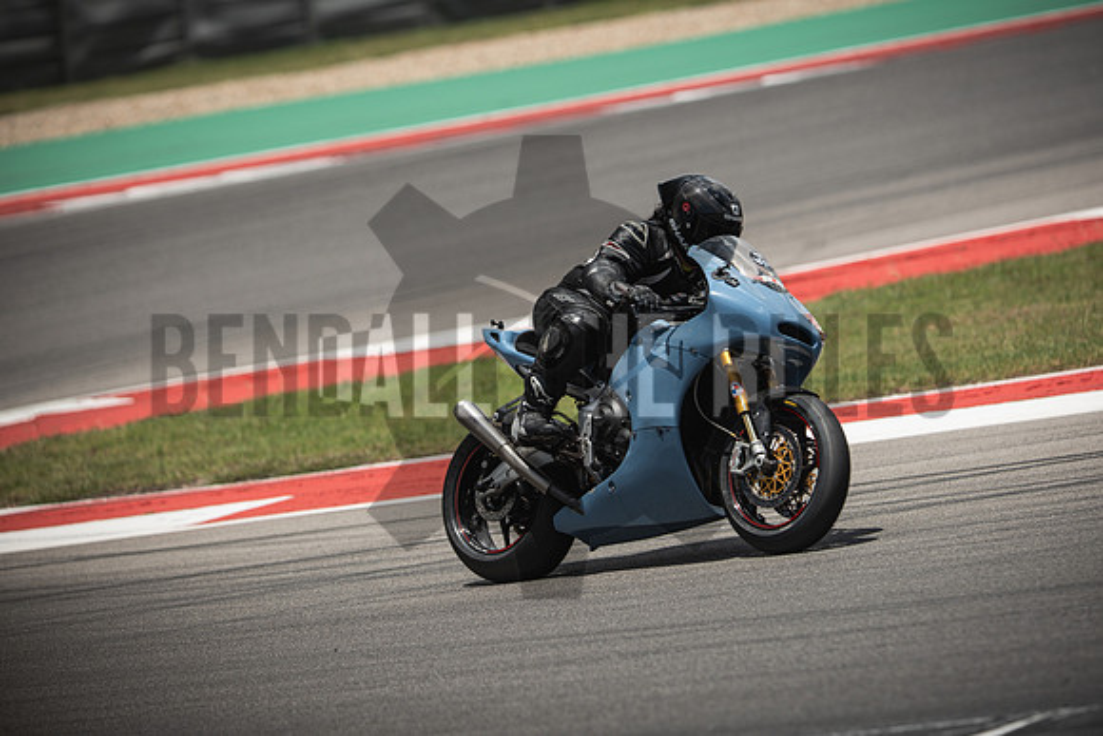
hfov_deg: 6.9
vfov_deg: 4.6
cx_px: 552
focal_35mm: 300
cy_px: 368
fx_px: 9193
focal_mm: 200
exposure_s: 1/2000
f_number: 2.8
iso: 125
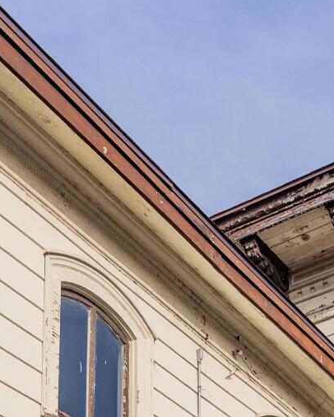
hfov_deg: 20.5
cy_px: 734
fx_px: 914
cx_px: 270
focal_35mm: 74
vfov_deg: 19.6
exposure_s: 1/1250
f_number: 6.3
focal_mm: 20
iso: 400
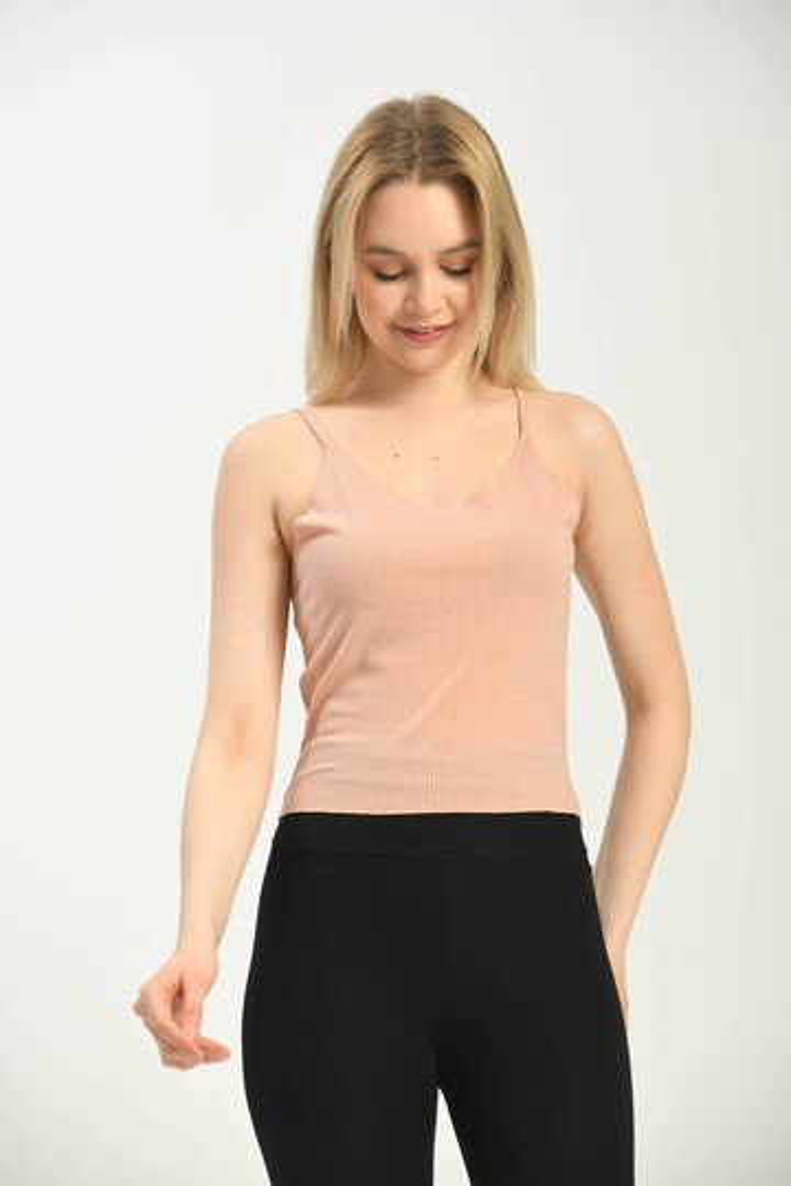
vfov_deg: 14.2
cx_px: 396
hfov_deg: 9.5
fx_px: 4779
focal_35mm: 145
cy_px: 593
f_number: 6.3
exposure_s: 1/160
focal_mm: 145
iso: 100
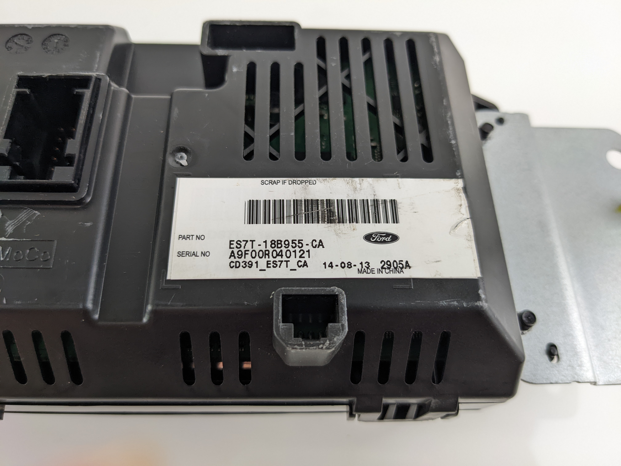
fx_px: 484
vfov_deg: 51.4
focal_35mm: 27
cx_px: 310
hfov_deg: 65.3
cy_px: 233
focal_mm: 4.38
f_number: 1.73
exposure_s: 1/170
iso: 98
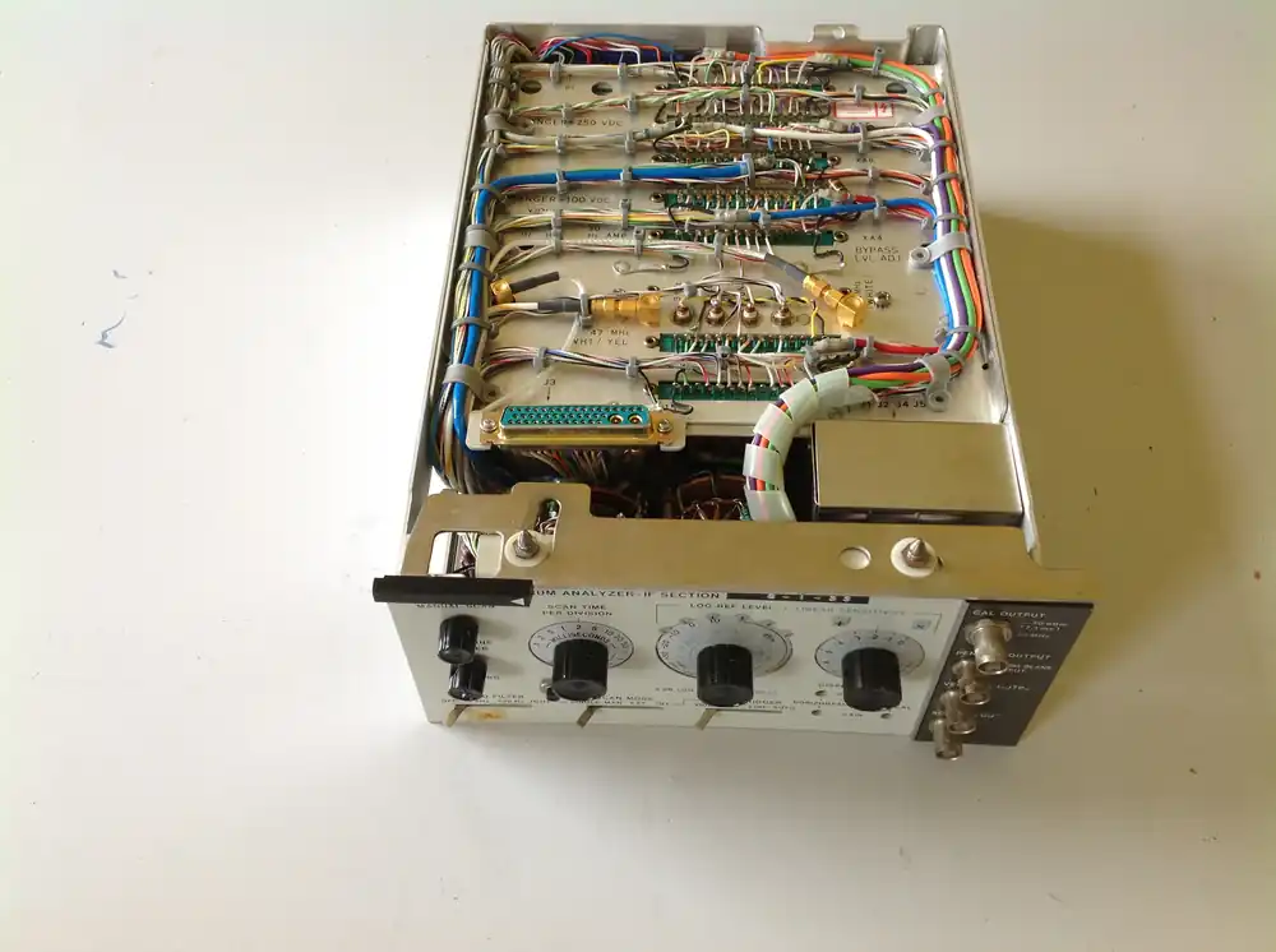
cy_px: 476
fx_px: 1288
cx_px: 638
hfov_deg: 52.7
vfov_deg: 40.6
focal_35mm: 35
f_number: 2.4
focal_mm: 4.28
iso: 64
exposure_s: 1/60
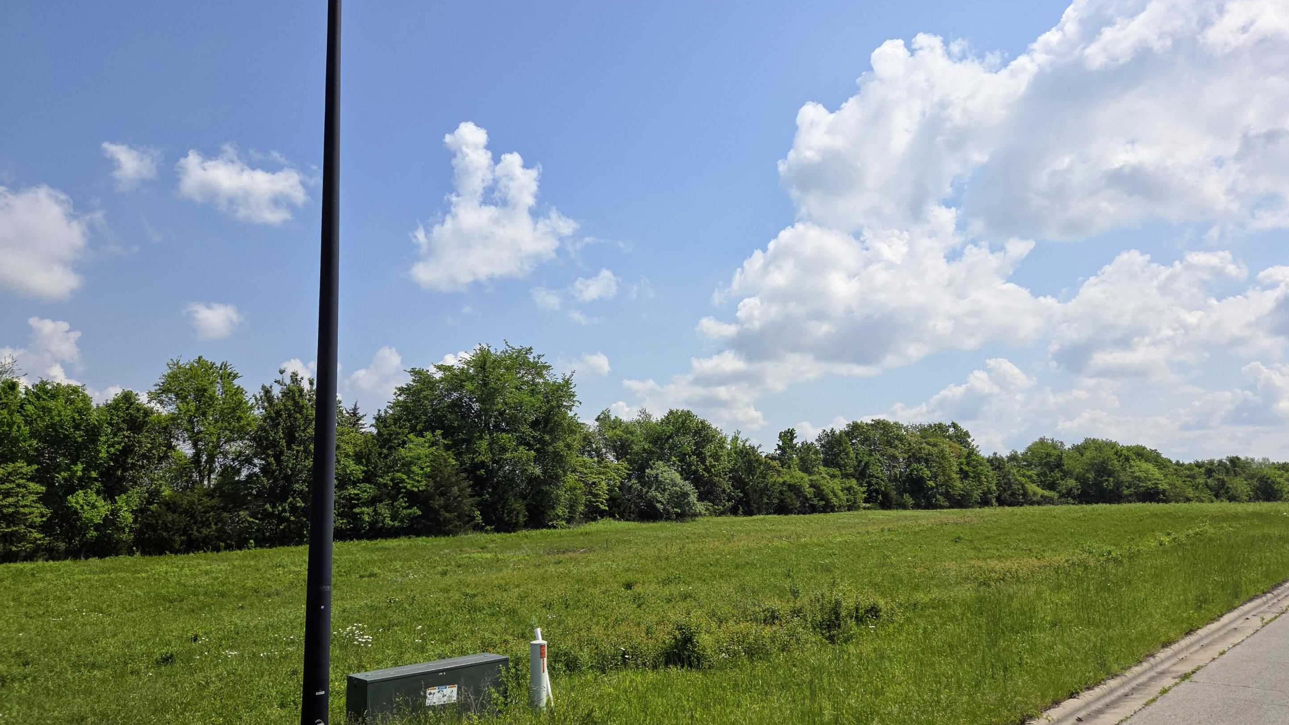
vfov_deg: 44.4
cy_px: 364
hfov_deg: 71.9
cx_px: 666
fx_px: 889
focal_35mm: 26
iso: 25
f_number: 1.8
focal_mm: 5.4
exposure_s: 1/2708
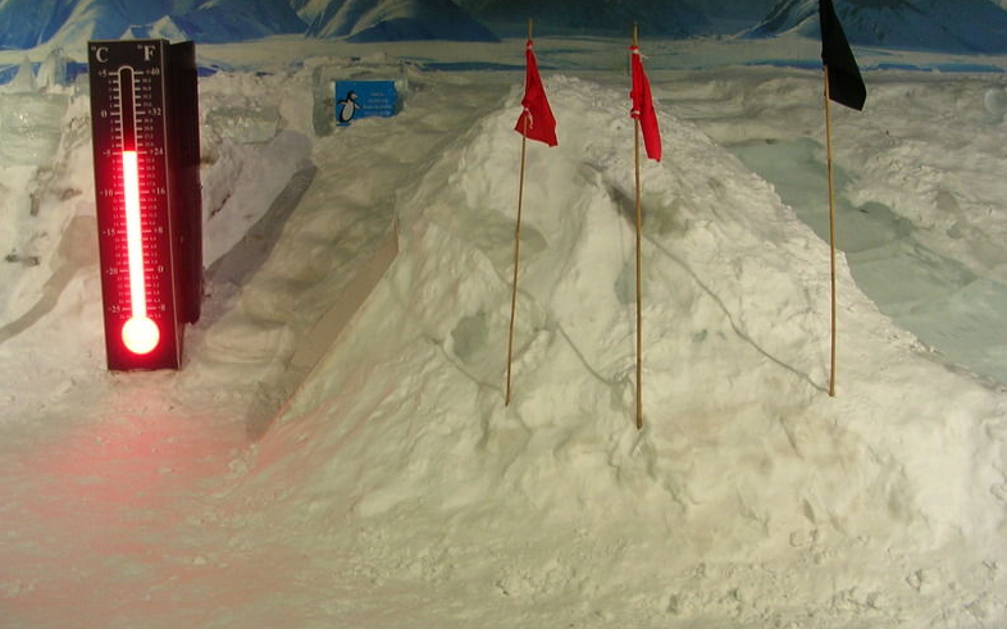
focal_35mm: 41
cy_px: 265
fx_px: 1125
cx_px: 500
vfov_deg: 31.2
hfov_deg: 48.2
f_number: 2.8
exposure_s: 1/7.8
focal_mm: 5.8
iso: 50
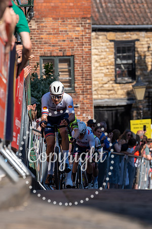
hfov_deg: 5.4
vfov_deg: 8.1
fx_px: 1614
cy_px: 138
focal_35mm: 255
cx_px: 26
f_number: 3.5
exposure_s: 1/1000
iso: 100
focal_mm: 141
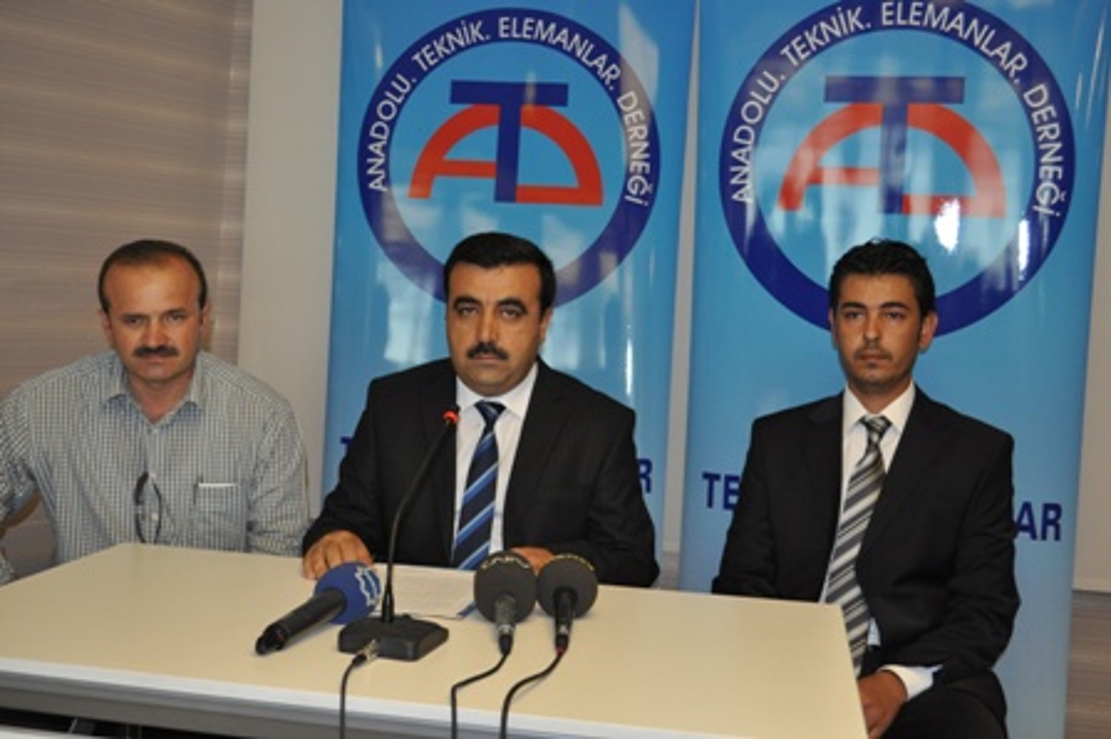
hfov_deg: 45.0
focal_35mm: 44
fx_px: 1341
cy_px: 370
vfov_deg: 30.8
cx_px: 556
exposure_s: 1/60
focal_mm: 29
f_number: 4.5
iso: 800
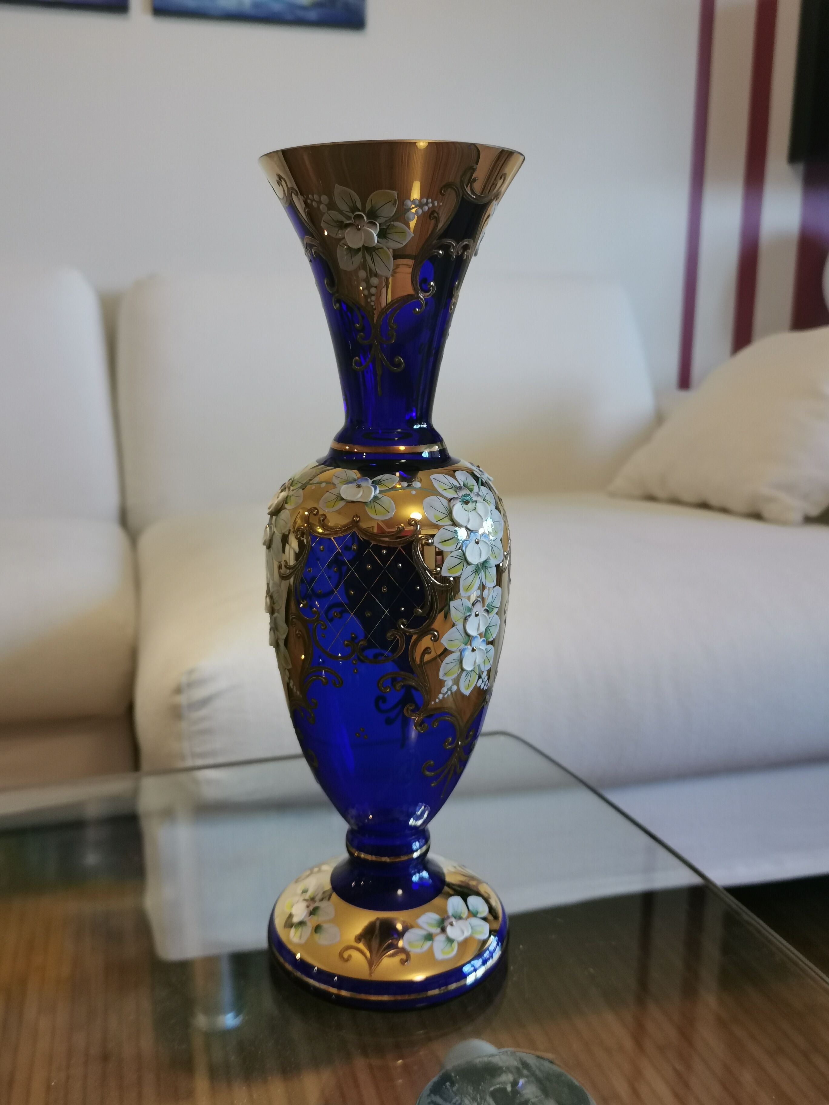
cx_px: 414
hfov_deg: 46.8
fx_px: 958
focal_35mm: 30
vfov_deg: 60.0
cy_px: 552
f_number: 1.8
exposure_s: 1/50
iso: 160
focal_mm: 5.58
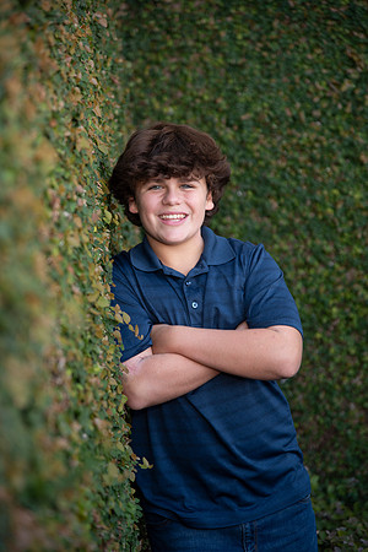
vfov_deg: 17.1
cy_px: 276
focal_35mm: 120
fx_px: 1840
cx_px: 184
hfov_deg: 11.4
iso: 640
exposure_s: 1/250
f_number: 4
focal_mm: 120
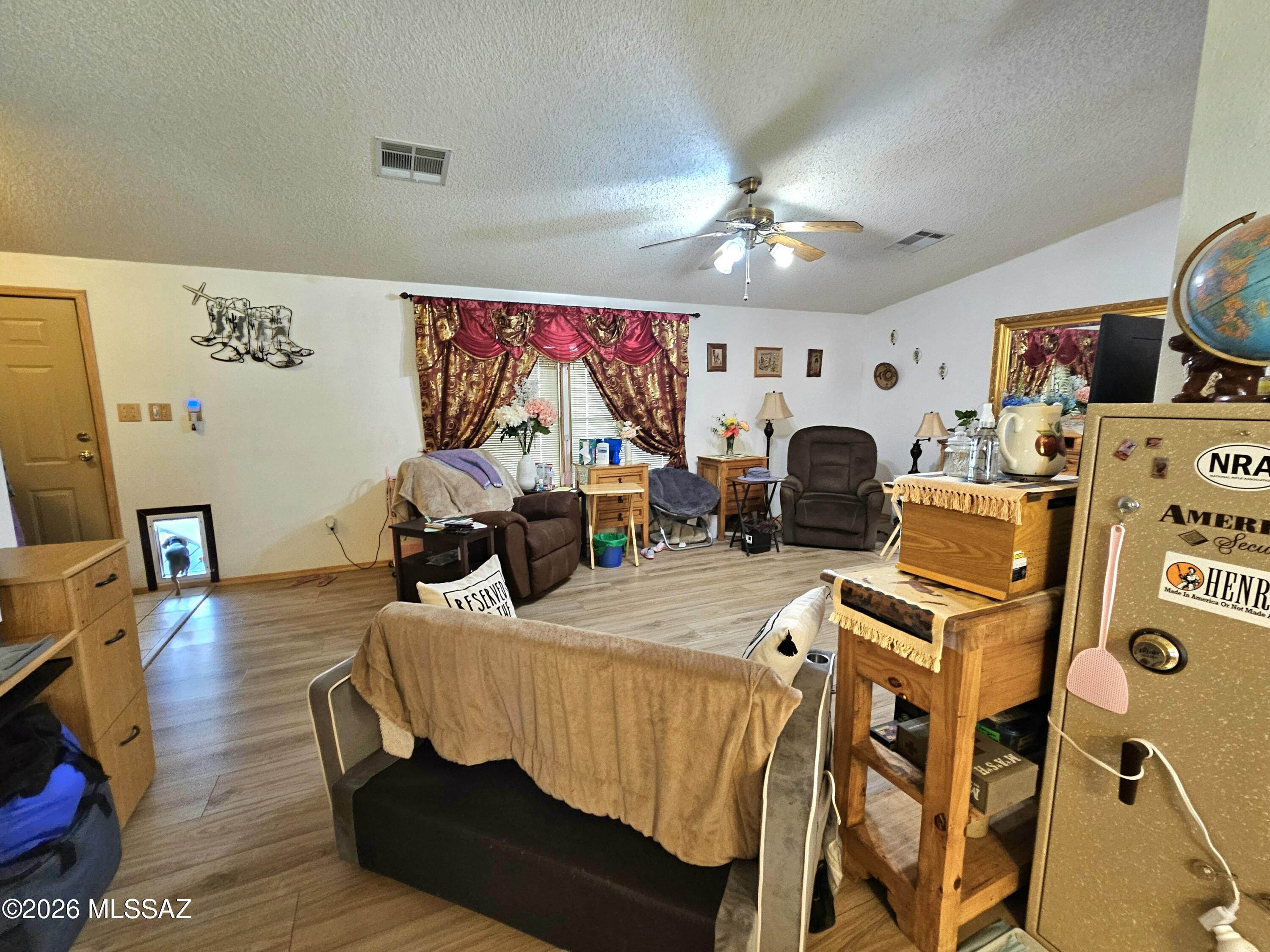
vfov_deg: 89.9
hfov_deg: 106.2
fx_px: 477
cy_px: 476
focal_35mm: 13
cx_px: 635
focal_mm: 2.2
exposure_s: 1/30
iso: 400
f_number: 2.2
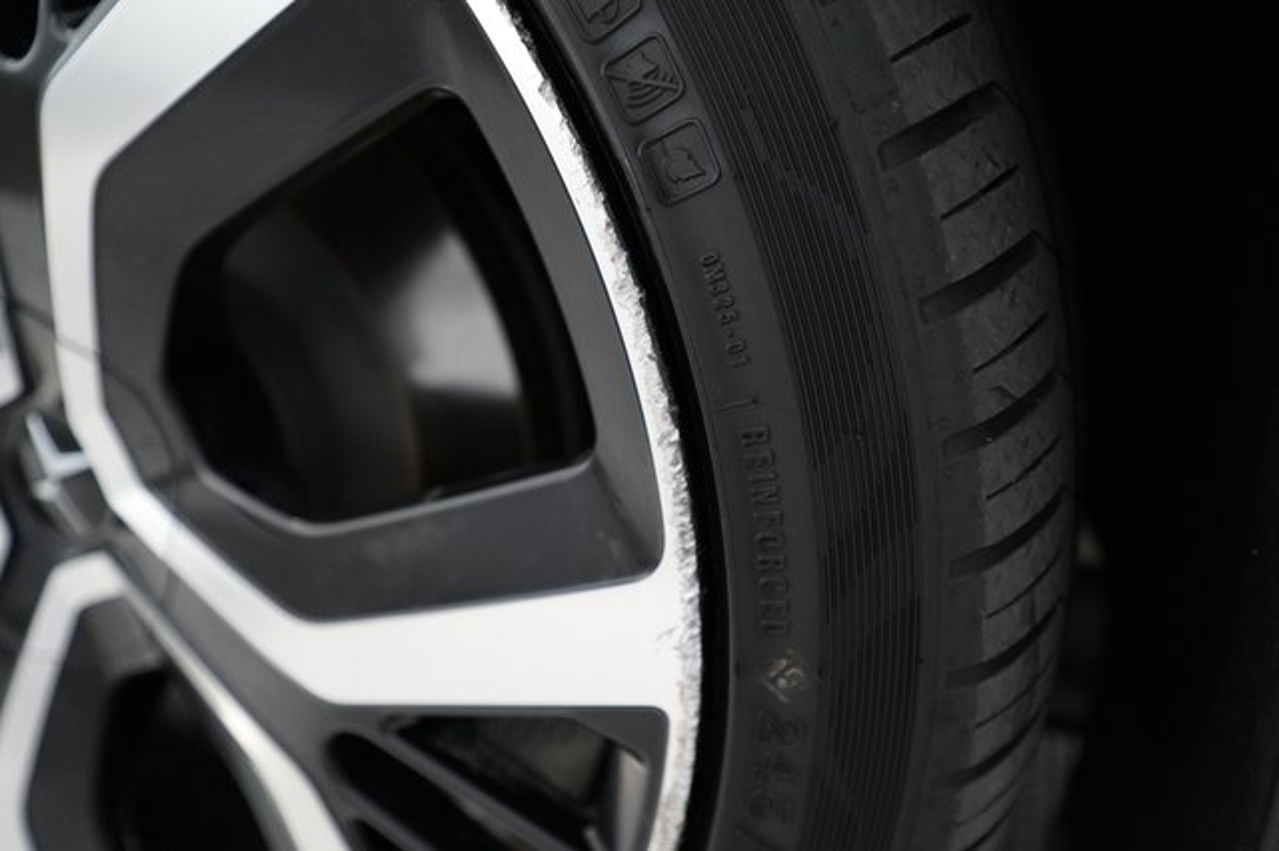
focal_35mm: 28
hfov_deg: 65.5
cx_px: 640
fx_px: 994
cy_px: 426
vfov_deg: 46.4
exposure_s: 1/250
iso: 4000
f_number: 2.8
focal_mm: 28
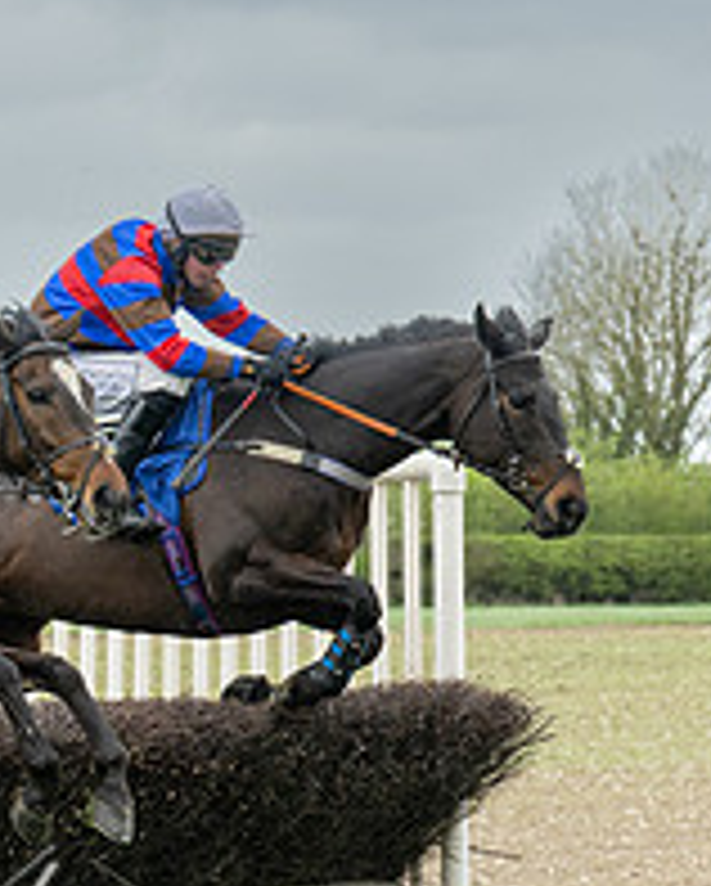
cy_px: 799
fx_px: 7590
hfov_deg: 5.3
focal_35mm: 289
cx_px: -218
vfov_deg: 6.7
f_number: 5
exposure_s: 1/1000
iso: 400
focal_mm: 70
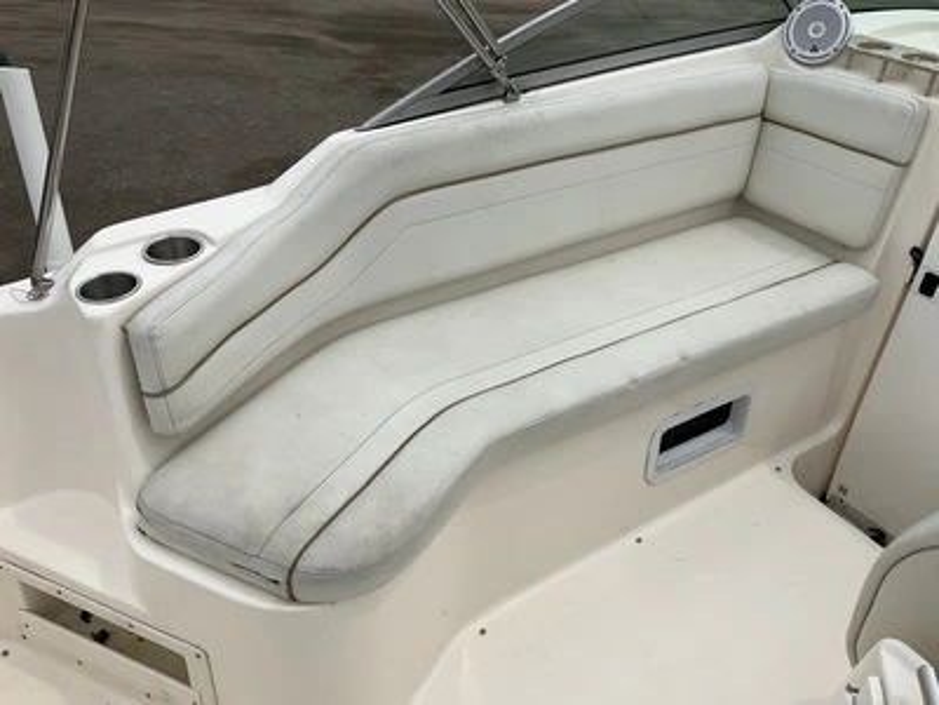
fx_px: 787
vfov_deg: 48.2
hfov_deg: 61.7
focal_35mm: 29
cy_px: 352
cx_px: 470
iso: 25
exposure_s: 1/4405
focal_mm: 3
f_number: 1.8
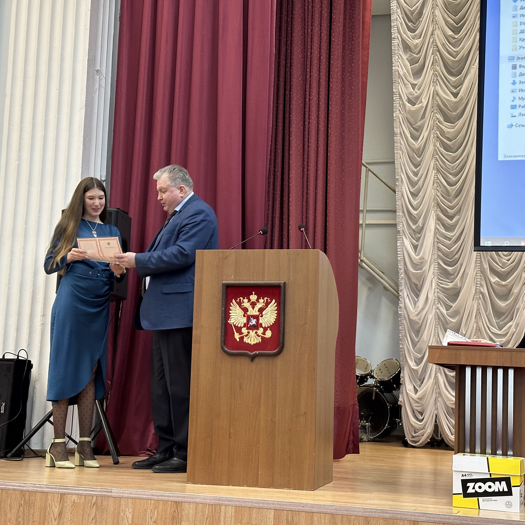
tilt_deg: +6.7
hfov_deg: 30.0
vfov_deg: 30.0
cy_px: 264
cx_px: 273
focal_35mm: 57
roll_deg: -2.2
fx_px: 978
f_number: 1.78
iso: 160
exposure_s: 1/50
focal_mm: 6.86
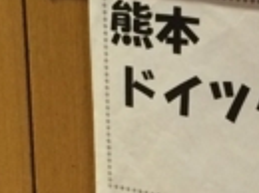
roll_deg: +0.5
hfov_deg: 13.7
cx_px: 233
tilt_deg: -20.6
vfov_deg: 10.3
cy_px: 121
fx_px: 1068
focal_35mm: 143
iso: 320
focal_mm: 4.15
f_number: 2.2
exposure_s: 1/30
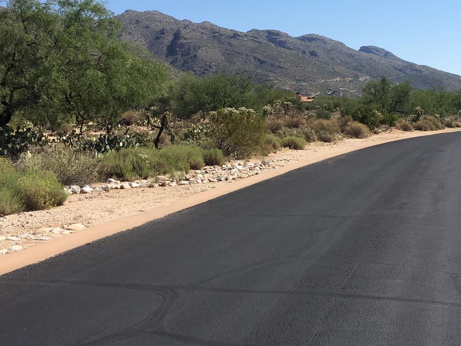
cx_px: 315
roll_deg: -0.8
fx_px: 746
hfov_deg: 34.0
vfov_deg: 26.0
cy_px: 117
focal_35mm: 56
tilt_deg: +1.0
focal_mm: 4.15
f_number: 2.2
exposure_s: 1/1709
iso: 25
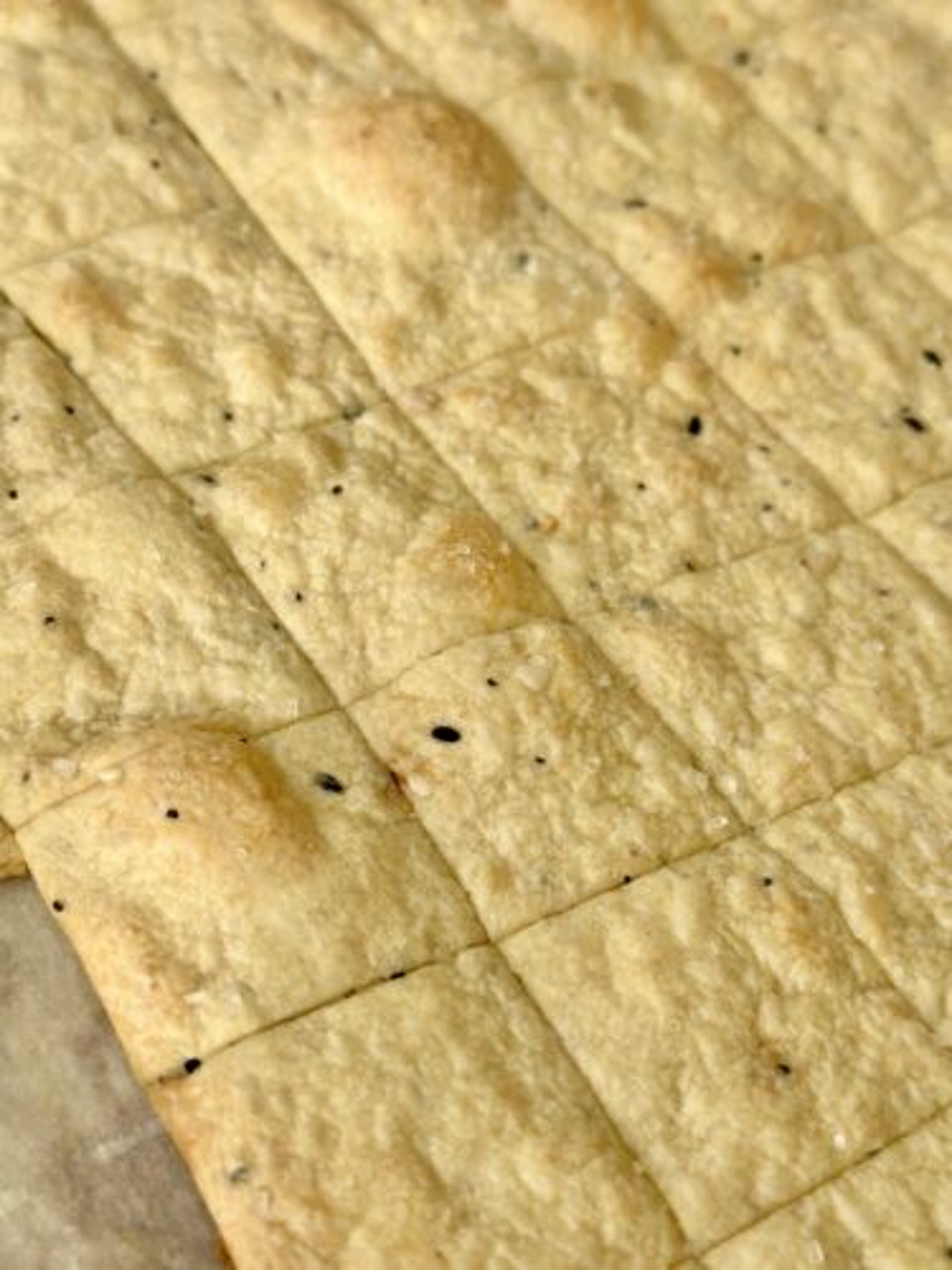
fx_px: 1760
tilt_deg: -51.4
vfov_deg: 39.7
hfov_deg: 30.3
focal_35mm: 48
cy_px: 635
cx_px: 476
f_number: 1.78
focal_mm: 6.86
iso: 80
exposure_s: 1/953
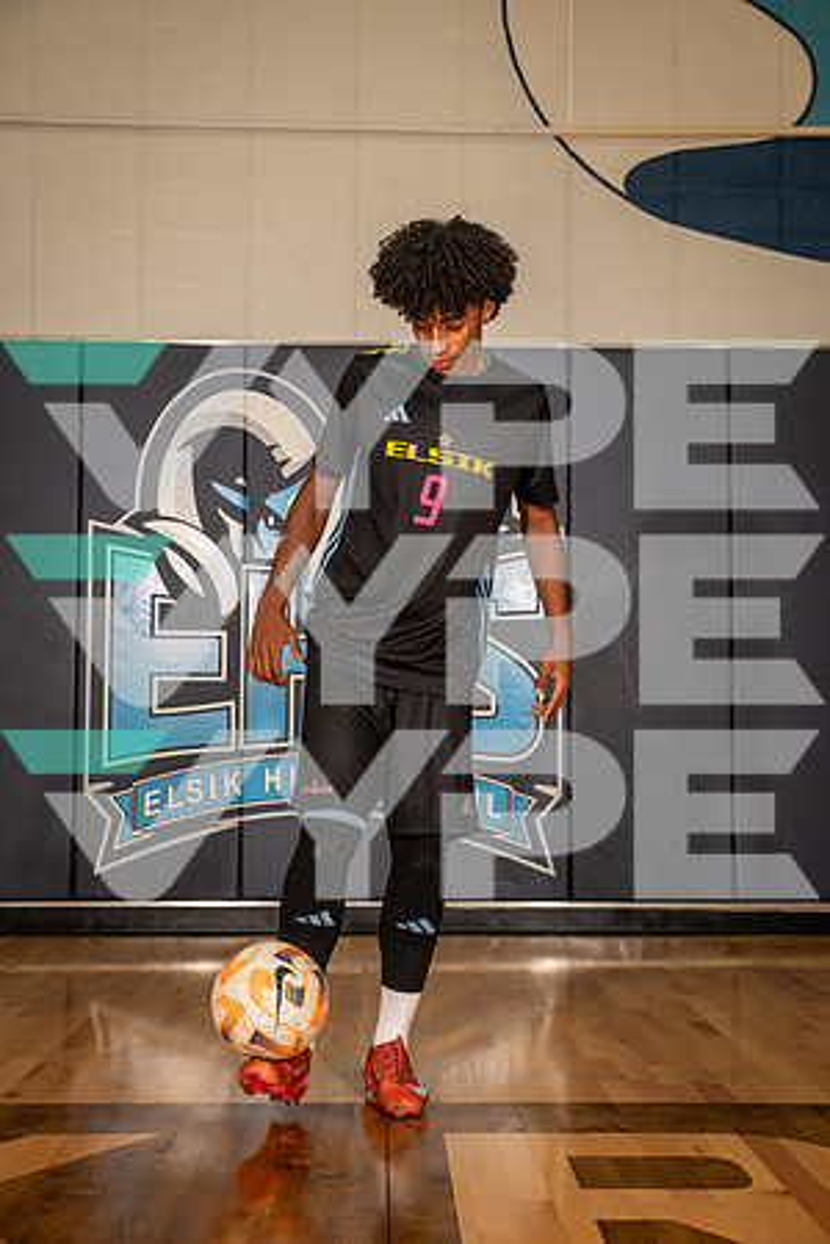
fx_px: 1729
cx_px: 415
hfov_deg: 27.0
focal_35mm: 50
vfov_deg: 39.6
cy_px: 622
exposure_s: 1/320
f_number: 6.3
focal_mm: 50
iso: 800
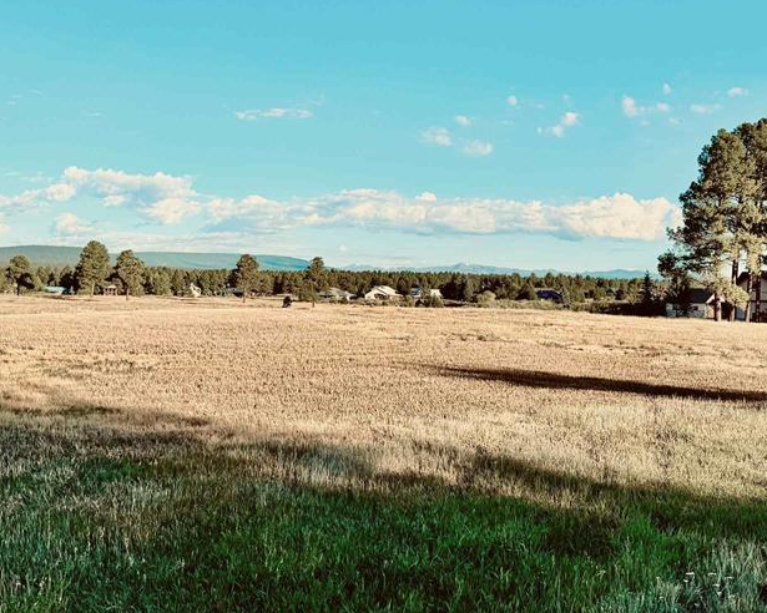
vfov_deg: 38.2
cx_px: 435
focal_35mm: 39
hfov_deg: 46.7
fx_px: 885
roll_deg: -1.3
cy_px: 267
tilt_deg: +1.0
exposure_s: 1/3413
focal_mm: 6.76
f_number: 1.78
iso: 80
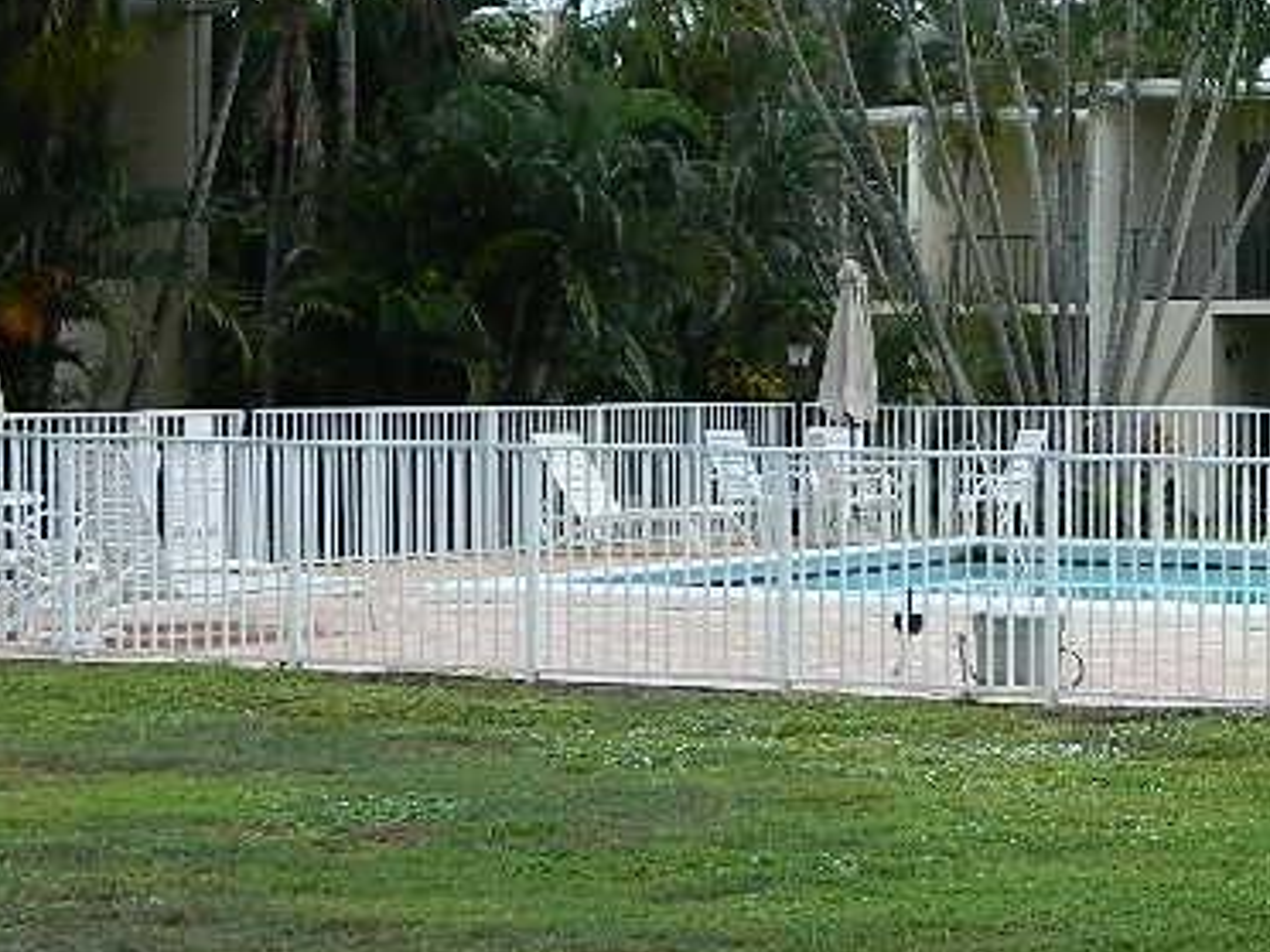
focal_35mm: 113
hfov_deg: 16.8
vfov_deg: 13.1
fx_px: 4146
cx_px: 1441
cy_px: 467
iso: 80
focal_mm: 7.3
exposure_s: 1/400
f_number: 3.5
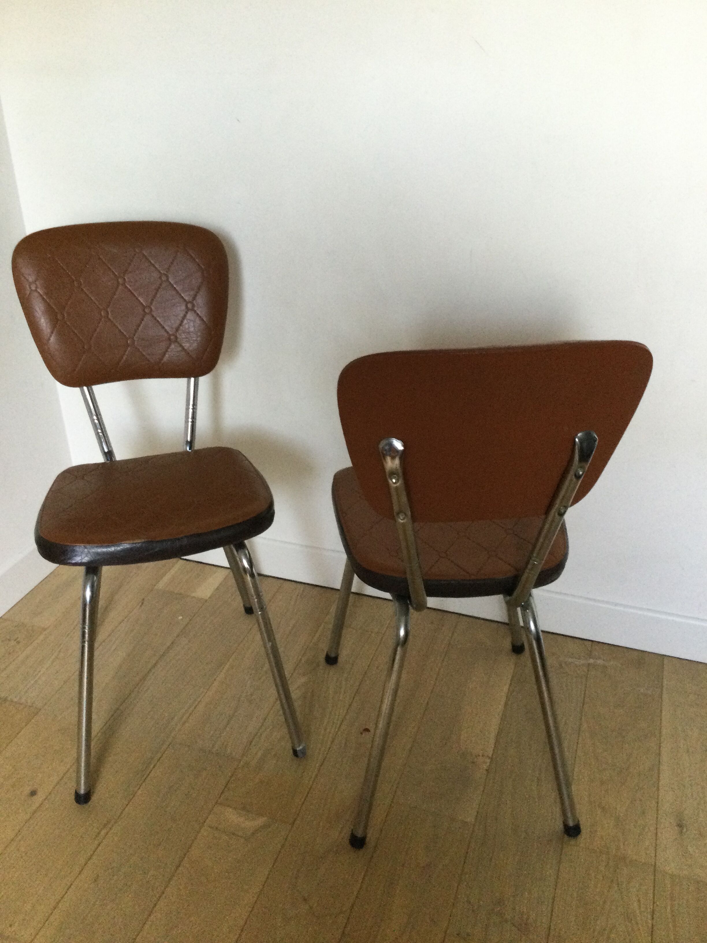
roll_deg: +2.7
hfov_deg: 45.4
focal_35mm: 31
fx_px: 844
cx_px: 354
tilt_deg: -23.9
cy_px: 472
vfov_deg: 58.4
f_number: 2.4
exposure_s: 1/30
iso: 160
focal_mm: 3.3
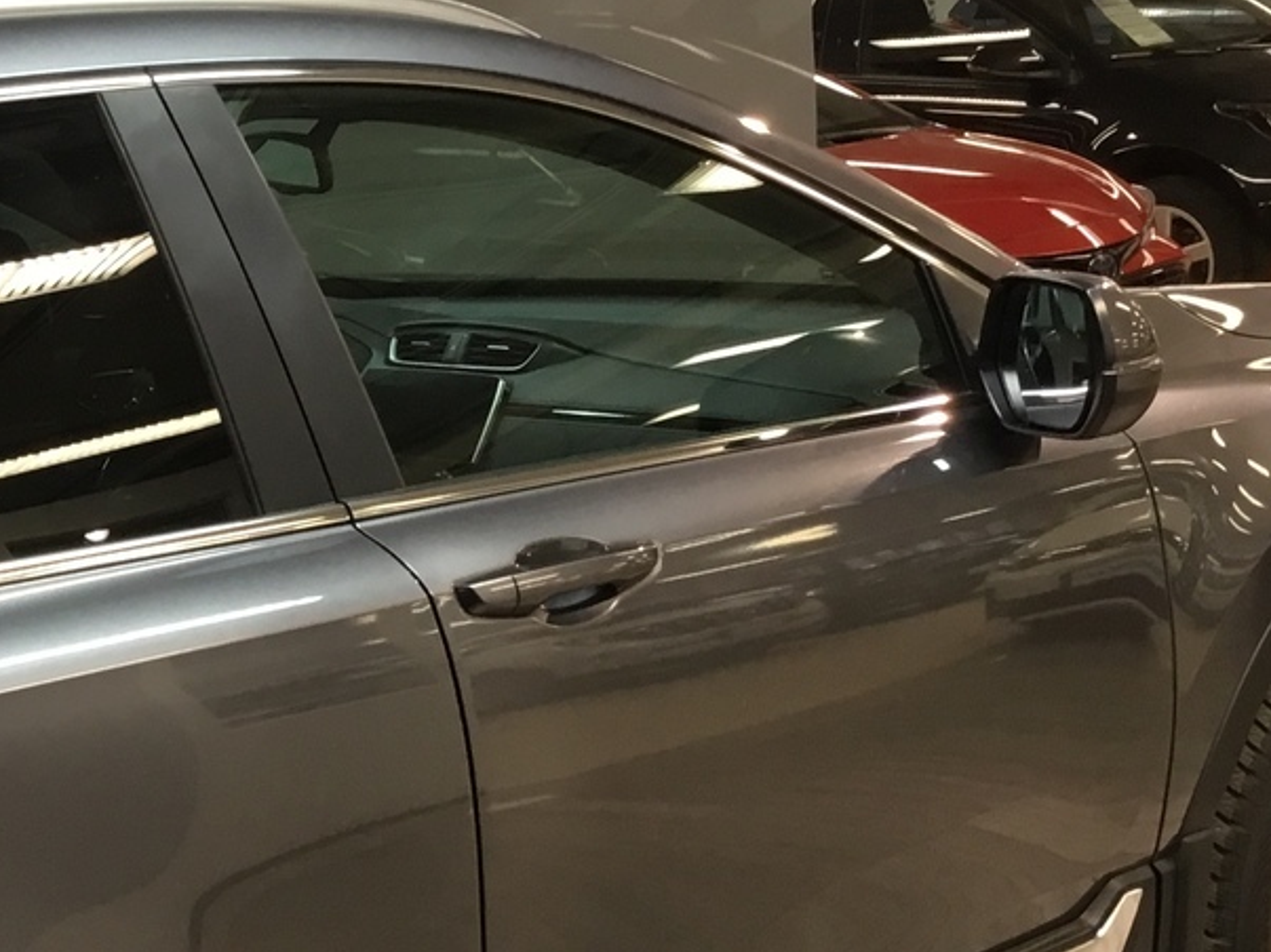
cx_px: 59
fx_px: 2717
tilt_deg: -11.8
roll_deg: +7.2
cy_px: 607
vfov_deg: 19.8
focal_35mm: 74
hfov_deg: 25.3
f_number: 2.4
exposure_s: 1/33
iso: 100
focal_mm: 3.3
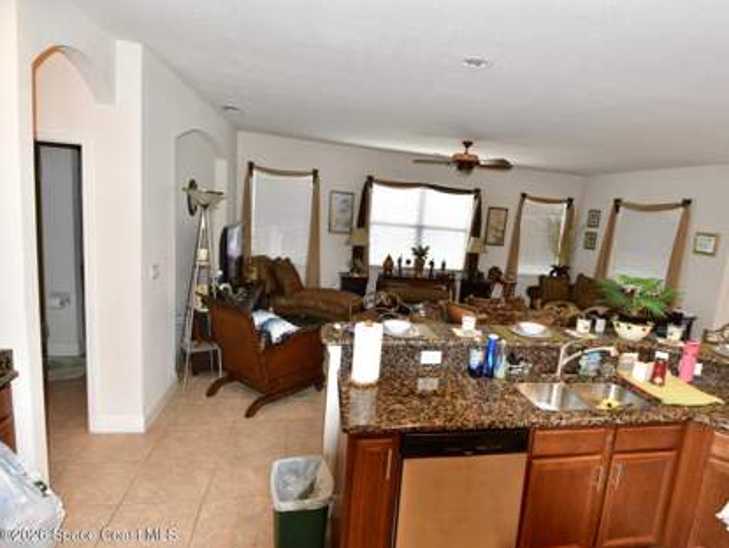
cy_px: 279
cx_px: 420
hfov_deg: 81.1
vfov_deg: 66.0
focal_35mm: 20
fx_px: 422
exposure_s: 1/60
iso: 1600
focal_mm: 12
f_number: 5.6
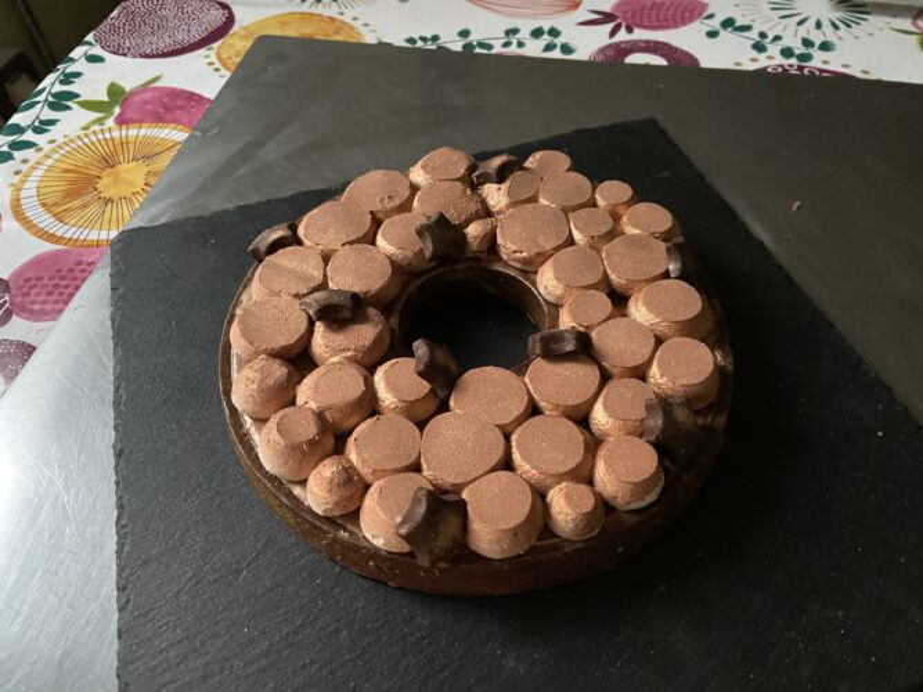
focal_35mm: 26
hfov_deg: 67.3
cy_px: 346
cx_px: 462
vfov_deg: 53.0
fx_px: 693
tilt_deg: -52.1
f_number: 1.8
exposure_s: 1/25
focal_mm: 4.25
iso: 800
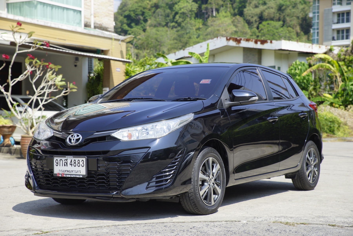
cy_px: 118
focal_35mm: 70
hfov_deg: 28.8
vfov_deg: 19.5
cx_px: 176
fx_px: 686
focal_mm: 70
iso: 250
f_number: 5
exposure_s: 1/800
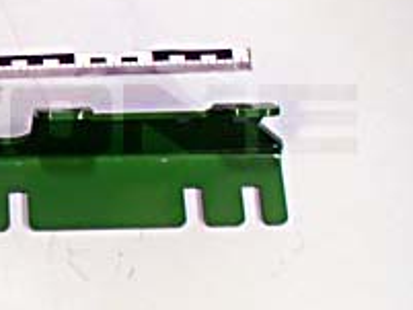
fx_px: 1062
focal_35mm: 89
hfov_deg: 20.6
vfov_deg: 16.6
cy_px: 166
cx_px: -74
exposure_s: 1/25
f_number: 3.9
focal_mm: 5
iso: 400
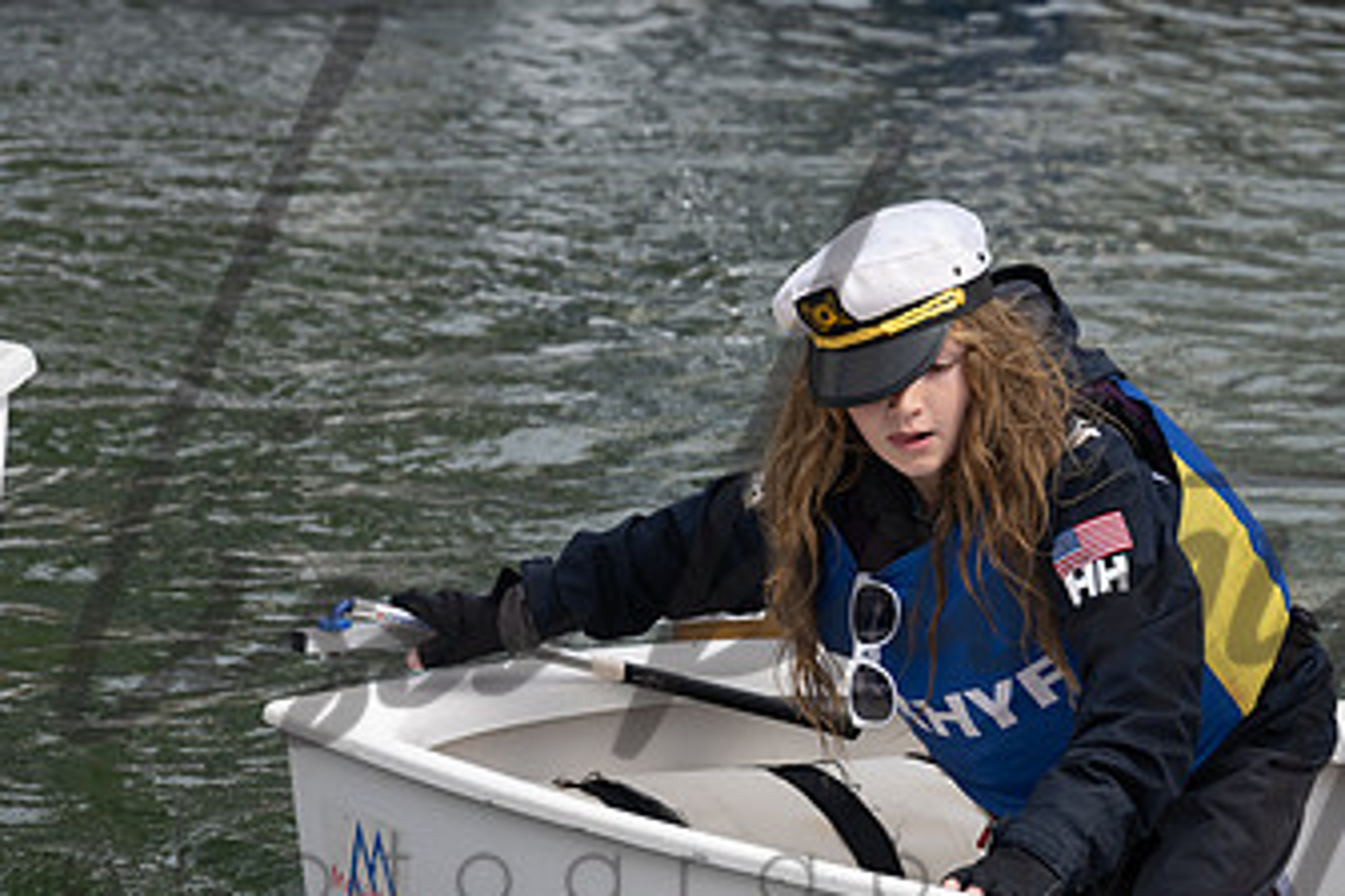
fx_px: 7733
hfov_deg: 9.9
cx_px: 953
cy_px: 574
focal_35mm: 207
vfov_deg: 6.6
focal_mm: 120
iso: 140
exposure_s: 1/500
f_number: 6.3
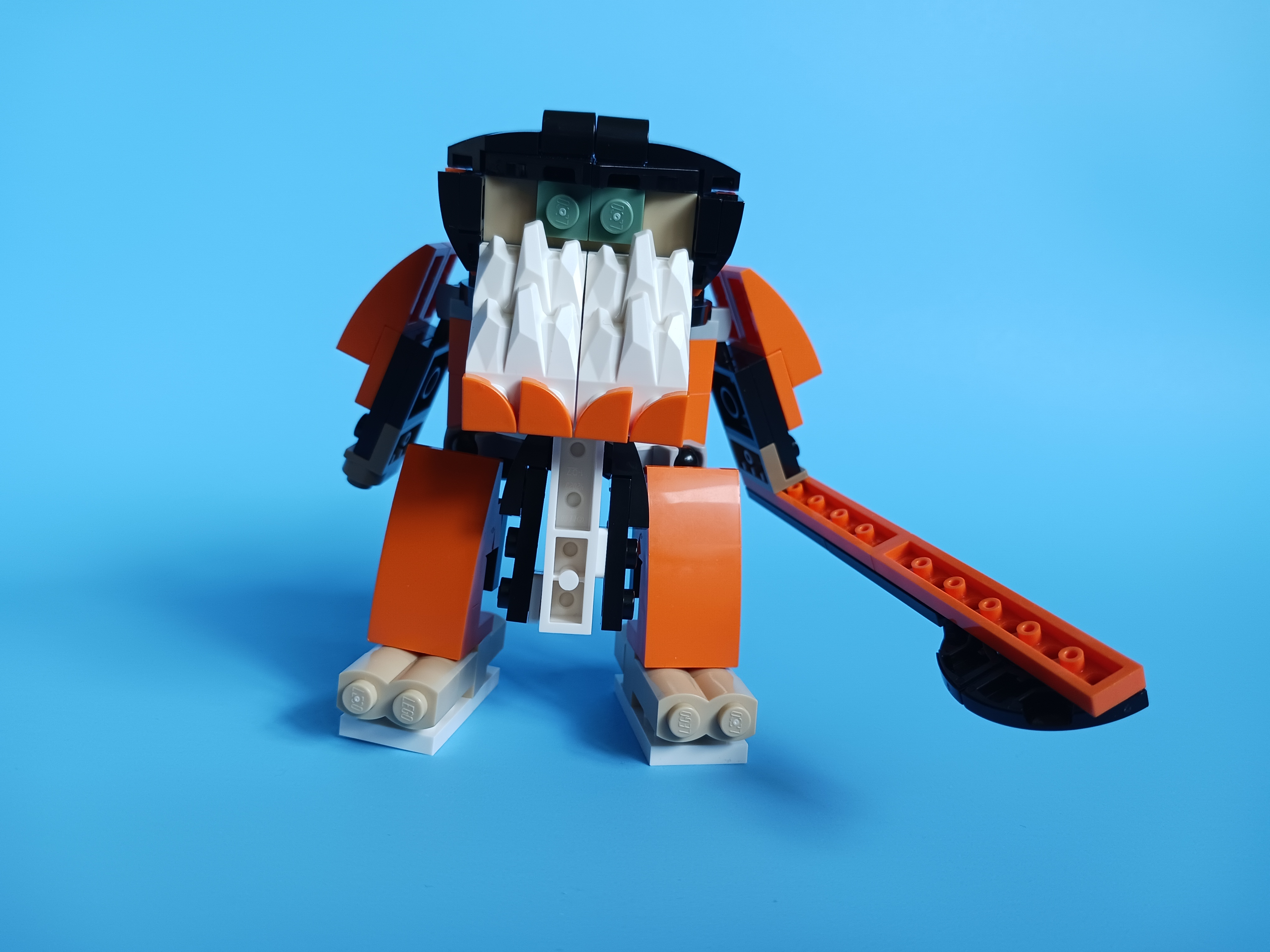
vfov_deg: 51.4
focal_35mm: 27
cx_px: 635
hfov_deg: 65.3
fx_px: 991
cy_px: 476
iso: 160
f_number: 1.8
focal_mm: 4
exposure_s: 1/60
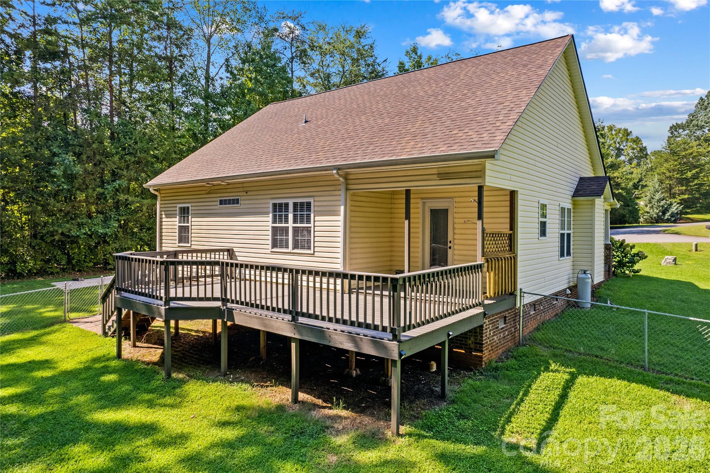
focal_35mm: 22
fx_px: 434
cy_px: 236
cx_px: 355
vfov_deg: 57.2
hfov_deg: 78.6
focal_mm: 8.38
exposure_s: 1/500
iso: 100
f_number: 2.8
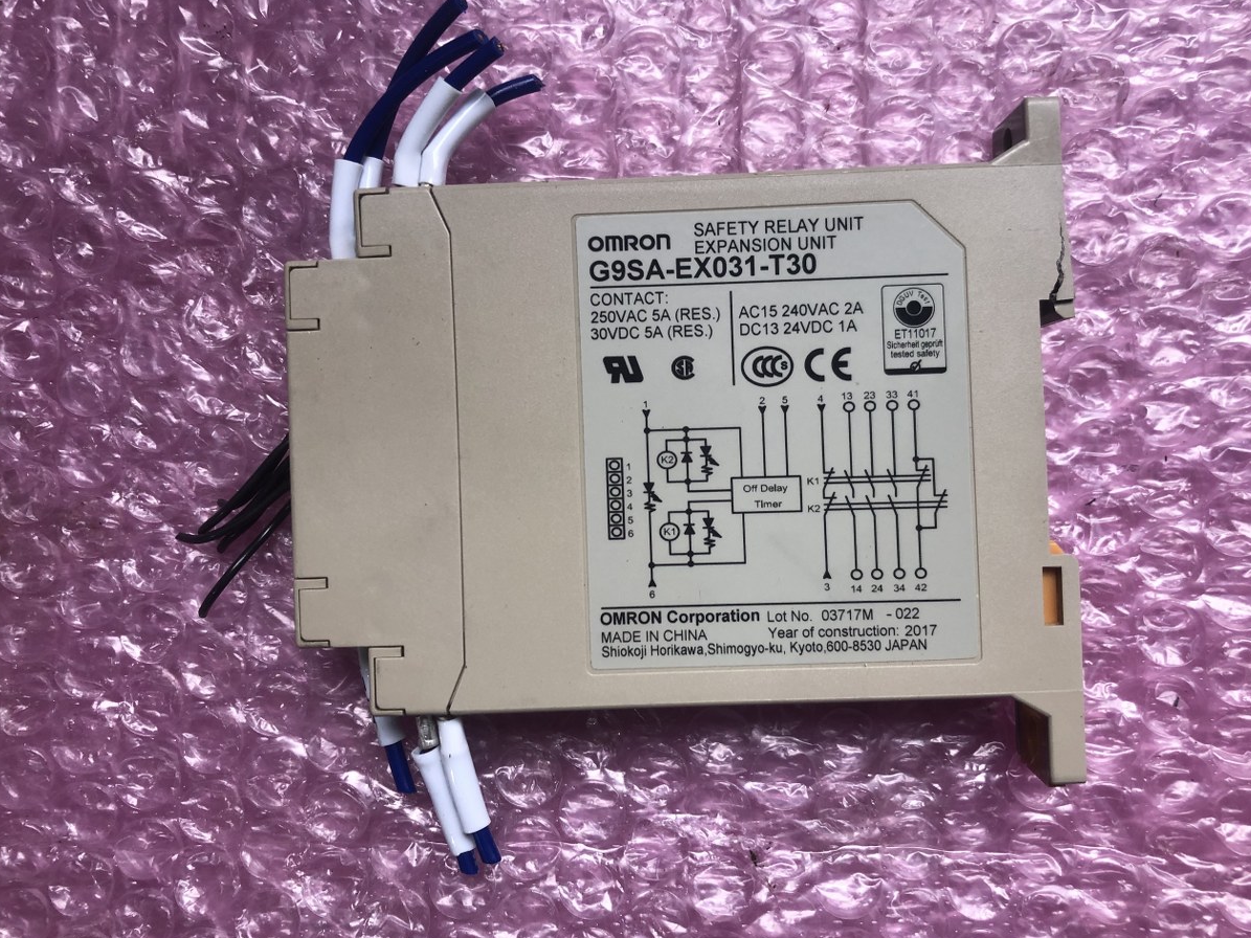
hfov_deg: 59.9
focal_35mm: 30
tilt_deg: -86.5
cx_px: 660
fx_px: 1084
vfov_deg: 46.8
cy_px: 449
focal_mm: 3.99
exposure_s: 1/30
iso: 20
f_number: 1.8
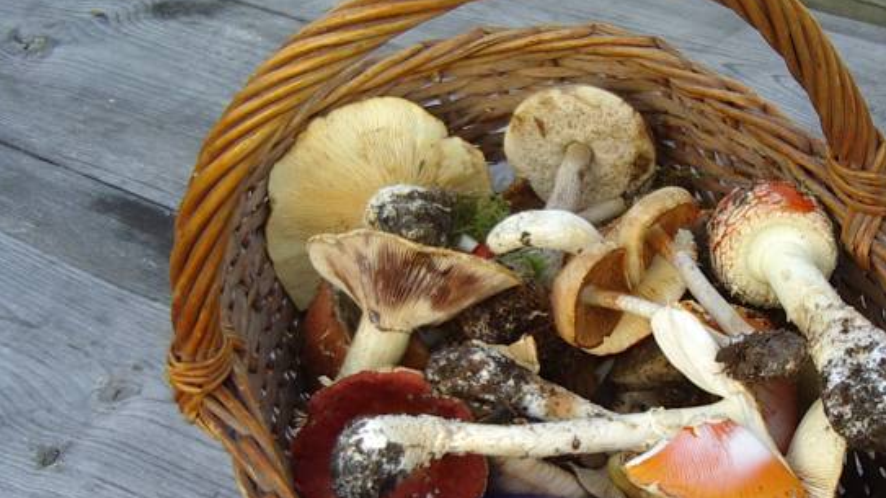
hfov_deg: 33.8
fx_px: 1433
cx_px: 640
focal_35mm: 61
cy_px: 367
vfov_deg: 19.6
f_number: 2.6
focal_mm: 5.8
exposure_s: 1/80
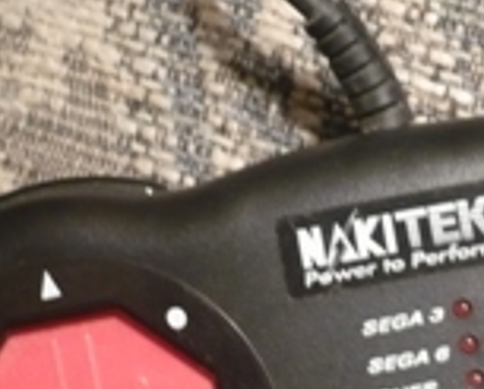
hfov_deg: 22.4
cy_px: 357
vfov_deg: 18.4
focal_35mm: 82
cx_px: 475
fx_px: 1177
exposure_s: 1/8
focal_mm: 5.8
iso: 250
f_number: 2.8
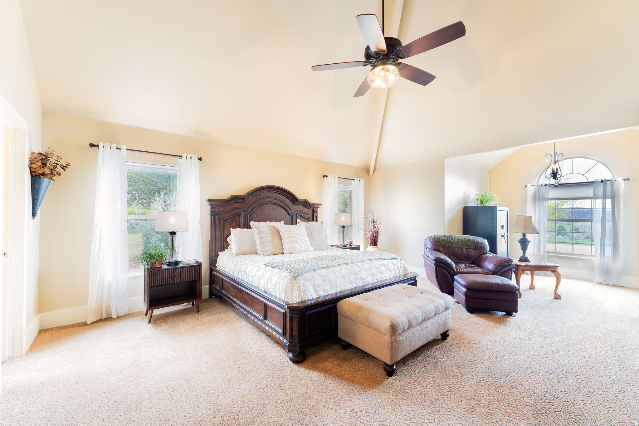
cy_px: 213
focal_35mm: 14
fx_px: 248
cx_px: 320
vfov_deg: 81.2
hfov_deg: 104.3
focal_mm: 14
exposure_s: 1/200
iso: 320
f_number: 7.1
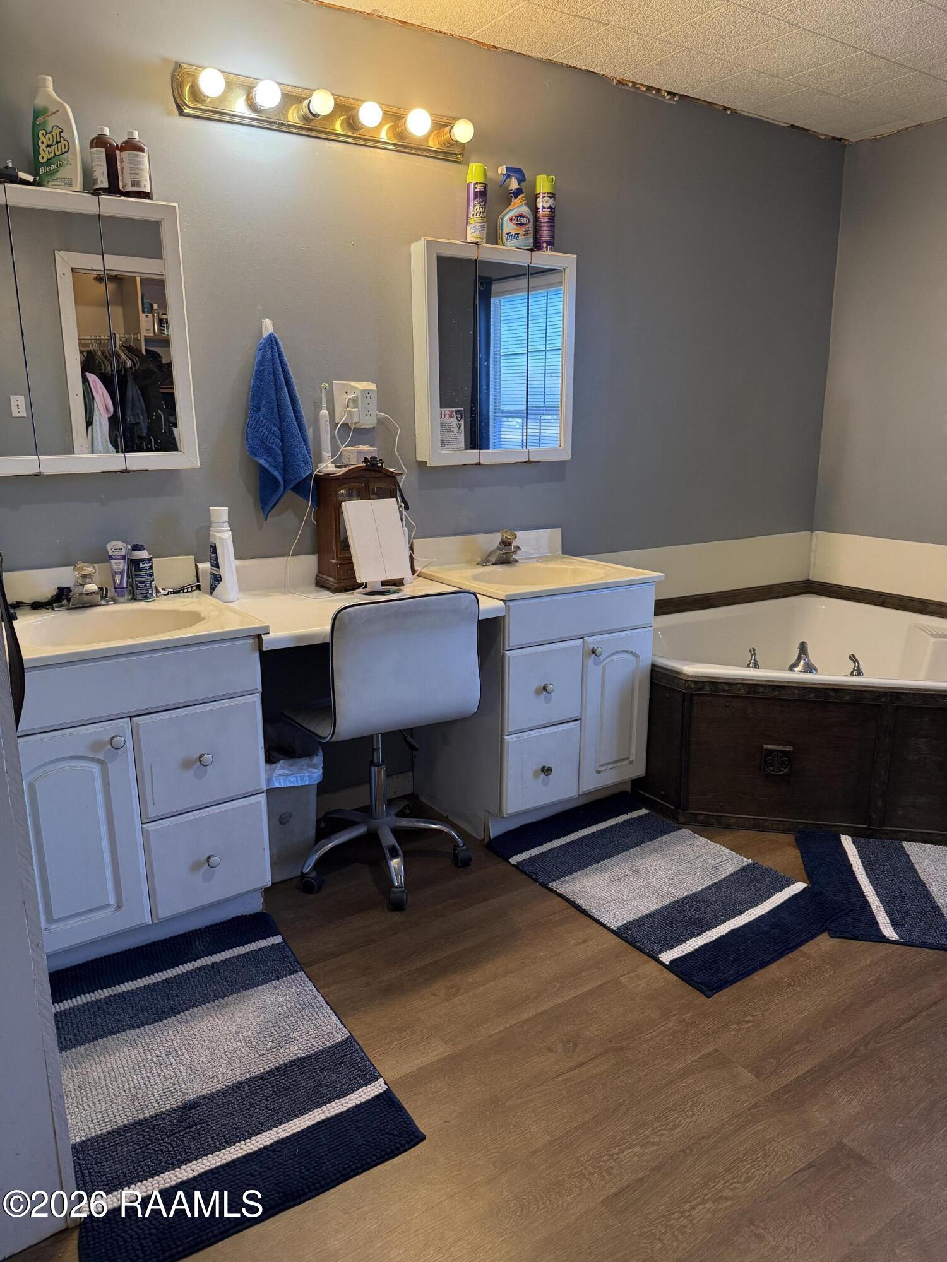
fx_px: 875
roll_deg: +0.2
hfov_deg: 56.8
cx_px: 474
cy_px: 631
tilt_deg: -13.4
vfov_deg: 71.6
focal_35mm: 24
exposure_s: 1/120
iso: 250
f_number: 1.78
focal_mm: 6.76
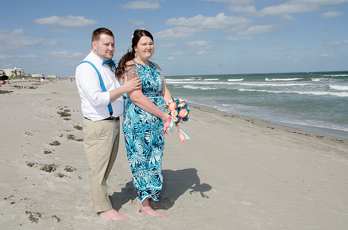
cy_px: 115
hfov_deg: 53.2
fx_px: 347
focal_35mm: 36
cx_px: 174
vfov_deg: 36.7
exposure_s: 1/250
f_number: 10
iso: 100
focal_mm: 24
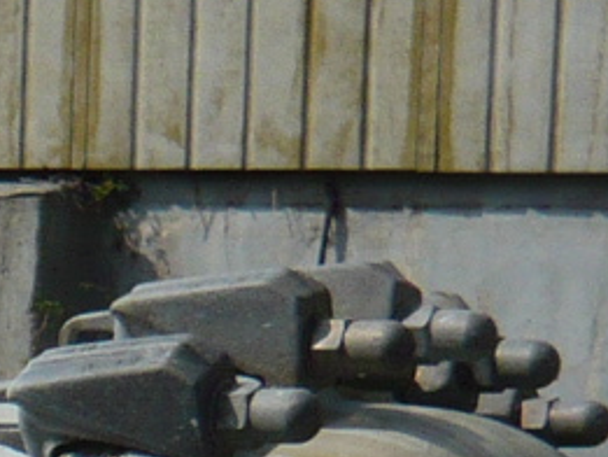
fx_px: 3532
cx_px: -522
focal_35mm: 201
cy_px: 954
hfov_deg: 9.3
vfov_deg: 7.1
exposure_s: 1/250
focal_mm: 4.6
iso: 100
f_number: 8
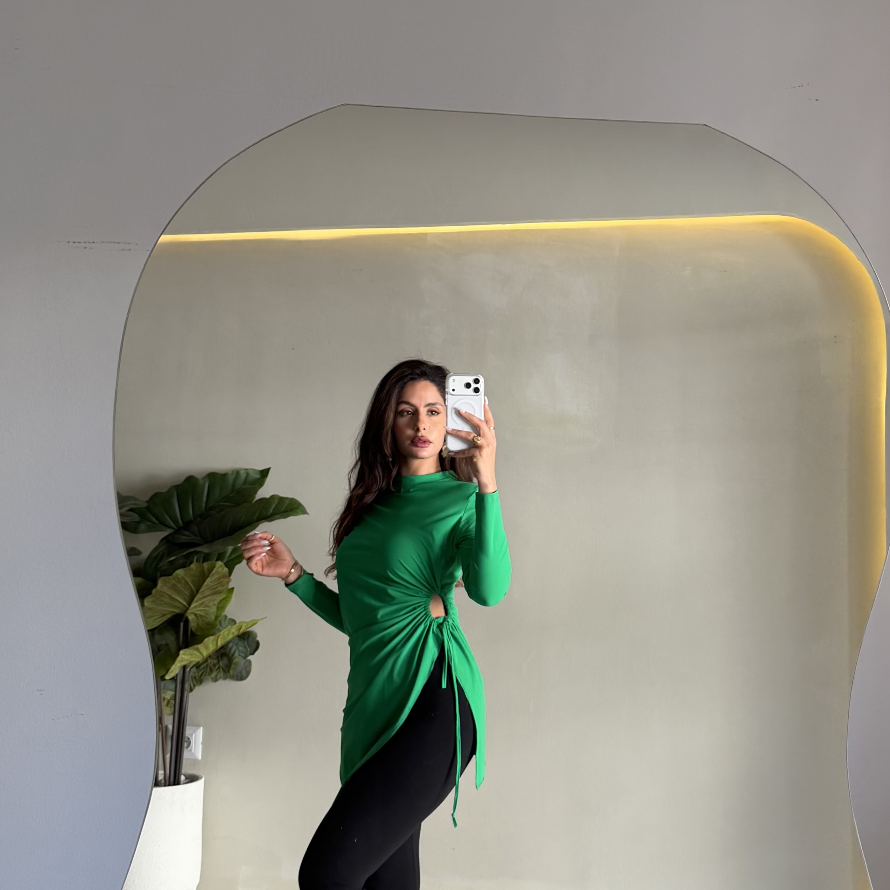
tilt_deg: -8.3
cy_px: 581
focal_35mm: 29
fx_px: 844
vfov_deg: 54.7
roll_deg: -1.1
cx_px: 447
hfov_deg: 55.6
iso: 125
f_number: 1.78
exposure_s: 1/121
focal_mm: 6.76
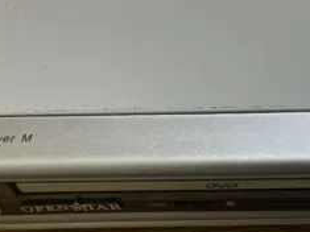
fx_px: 609
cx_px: 354
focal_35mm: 68
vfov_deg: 21.4
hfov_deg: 26.1
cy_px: 62
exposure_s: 1/100
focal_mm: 5.1
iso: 100
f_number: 1.6
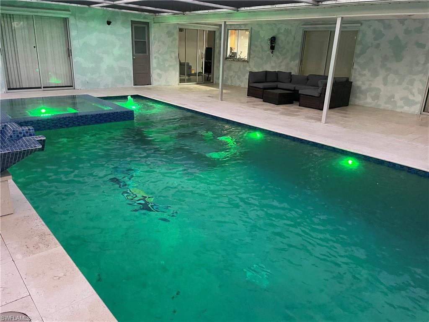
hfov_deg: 67.3
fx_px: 322
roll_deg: -2.1
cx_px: 214
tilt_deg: -19.1
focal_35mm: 26
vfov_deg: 53.1
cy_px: 161
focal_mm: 4.2
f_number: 1.6
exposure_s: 1/35
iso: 640
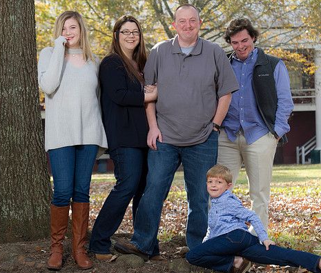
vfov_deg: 12.0
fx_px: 1296
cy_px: 143
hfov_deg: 14.1
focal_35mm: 133
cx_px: 160
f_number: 6.3
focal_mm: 95
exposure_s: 1/100
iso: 160
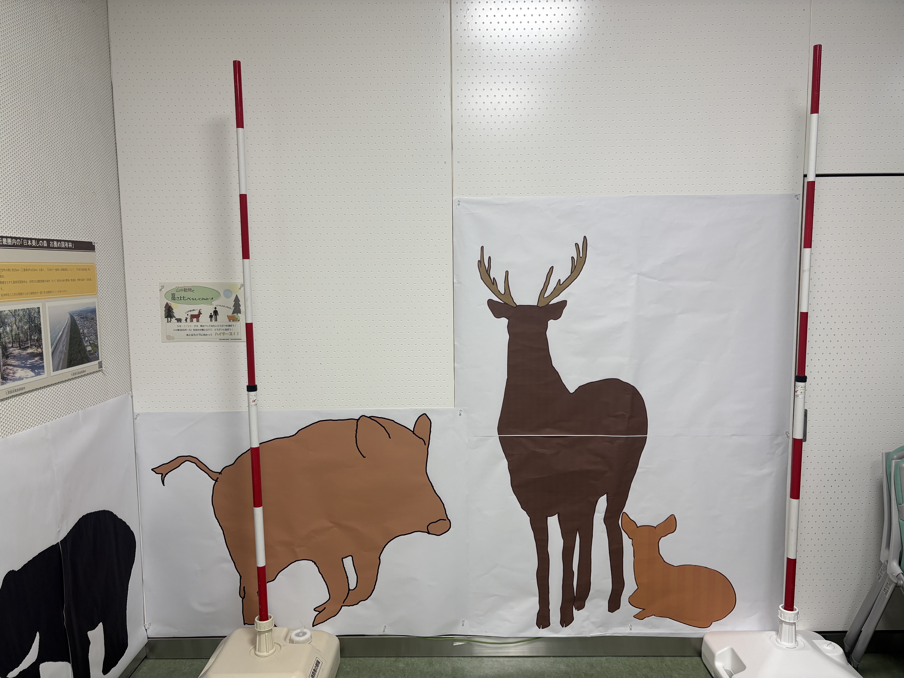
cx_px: 452
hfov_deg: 67.3
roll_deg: +1.3
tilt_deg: -5.9
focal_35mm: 26
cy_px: 339
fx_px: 679
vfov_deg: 53.1
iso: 80
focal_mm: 5.96
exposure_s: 1/120
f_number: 1.6
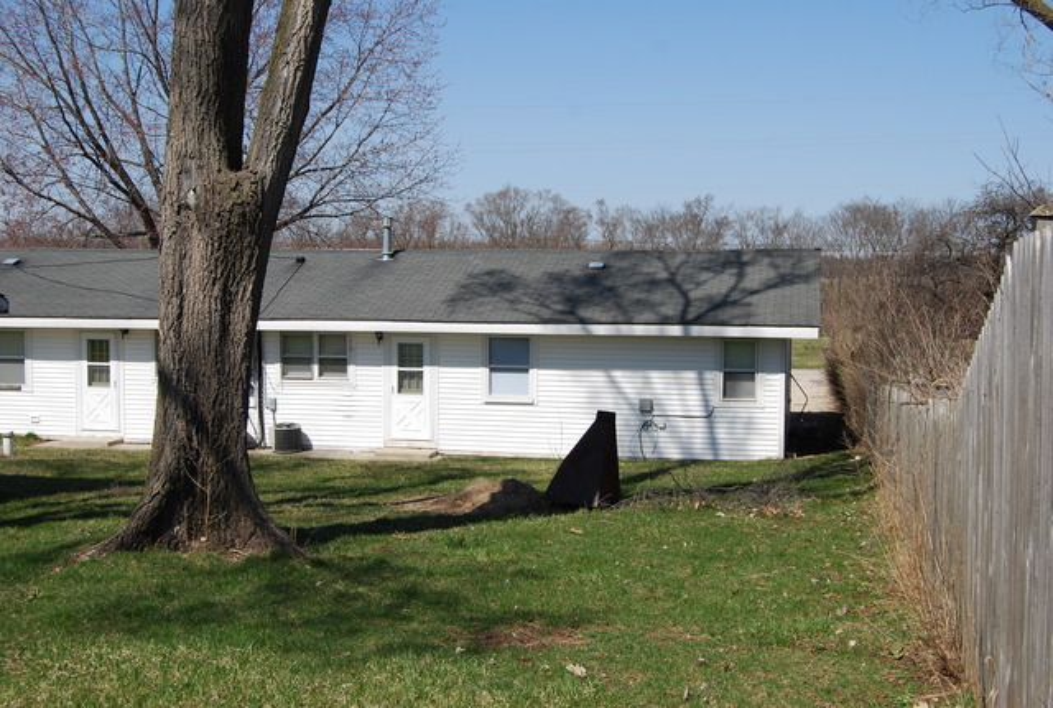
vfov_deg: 30.0
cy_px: 354
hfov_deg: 43.5
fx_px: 1319
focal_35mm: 45
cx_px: 526
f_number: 9
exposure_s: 1/320
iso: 100
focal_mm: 30
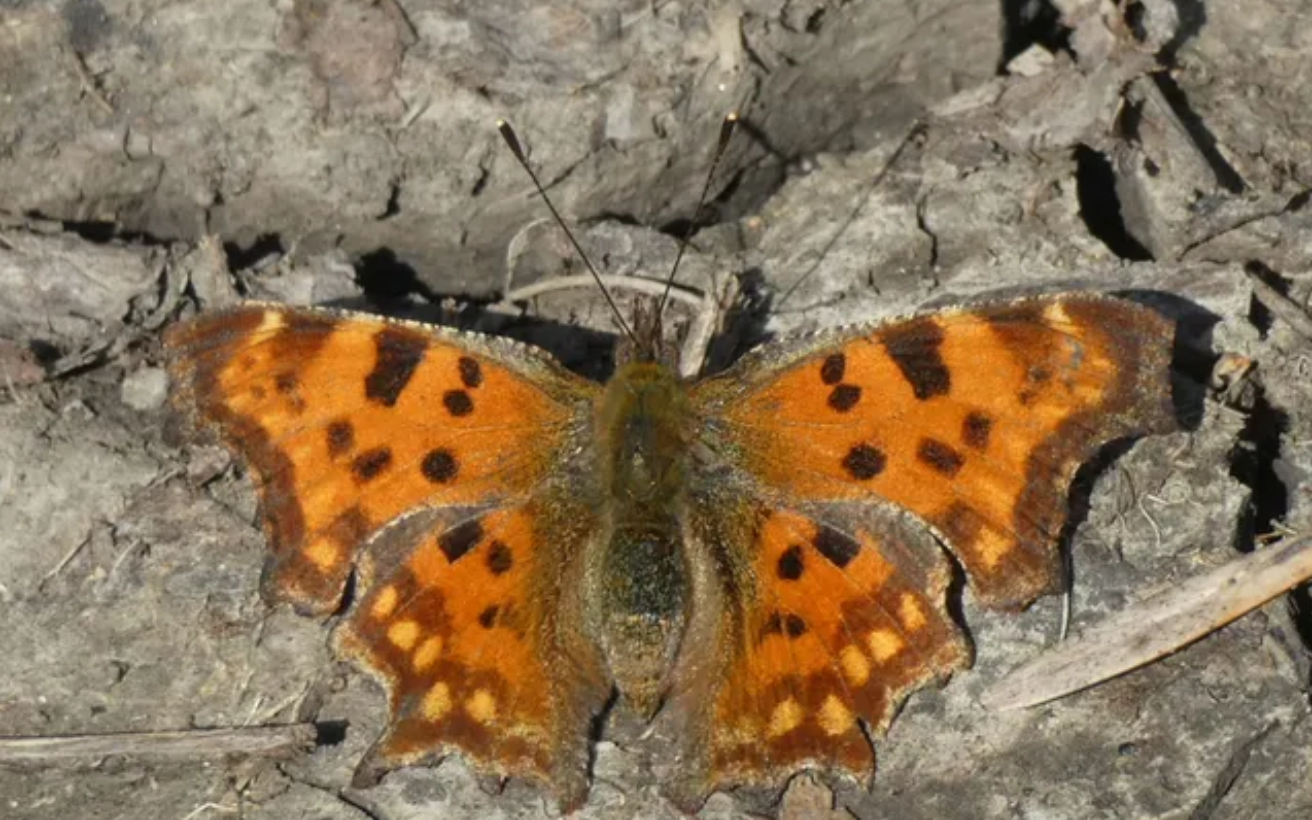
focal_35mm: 213
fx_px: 7615
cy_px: 464
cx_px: 657
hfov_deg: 9.8
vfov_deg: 6.2
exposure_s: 1/160
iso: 80
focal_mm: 35.8
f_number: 5.5
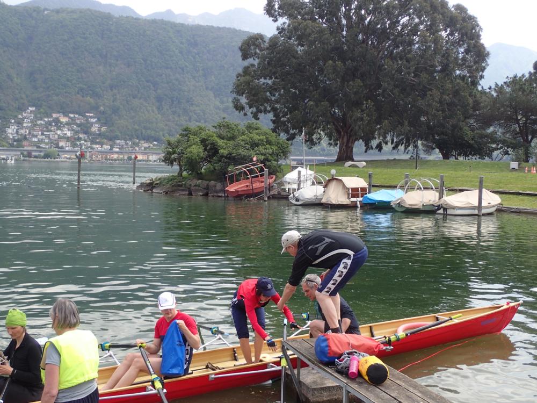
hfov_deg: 46.8
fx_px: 621
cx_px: 268
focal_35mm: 40
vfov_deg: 36.0
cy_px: 202
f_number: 4
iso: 100
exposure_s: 1/320
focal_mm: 7.34
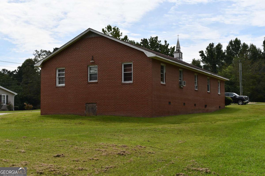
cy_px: 88
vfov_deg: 26.0
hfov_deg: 38.2
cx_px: 132
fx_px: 383
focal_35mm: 52
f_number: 9
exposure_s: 1/320
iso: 100
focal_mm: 35
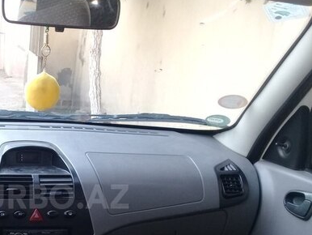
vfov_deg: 26.9
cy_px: 197
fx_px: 478
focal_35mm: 53
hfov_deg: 34.6
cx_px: 46
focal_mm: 3.3
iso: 64
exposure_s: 1/50
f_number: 2.2
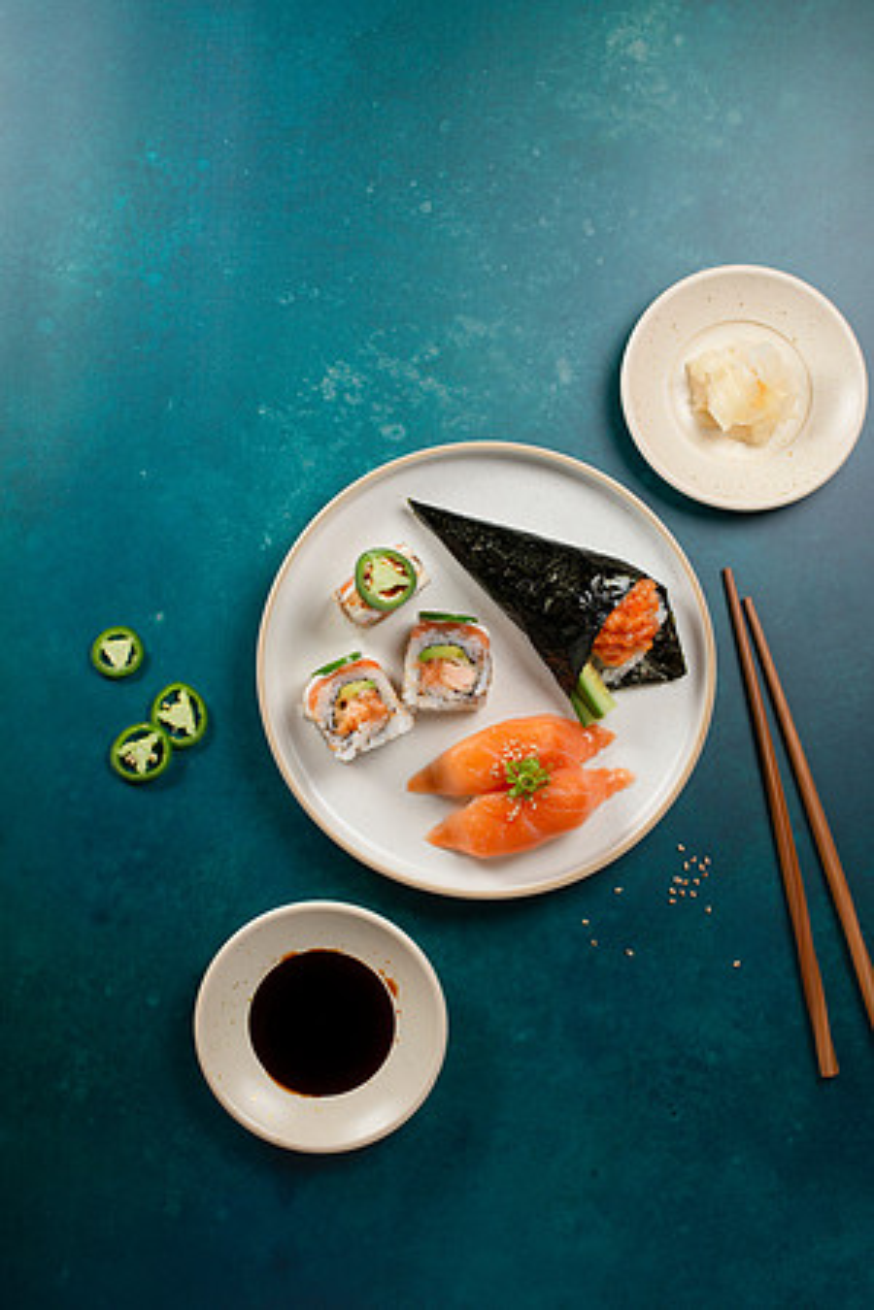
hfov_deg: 27.0
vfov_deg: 39.6
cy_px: 655
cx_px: 437
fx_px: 1821
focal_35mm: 50
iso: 250
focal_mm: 50
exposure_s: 1/200
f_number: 9
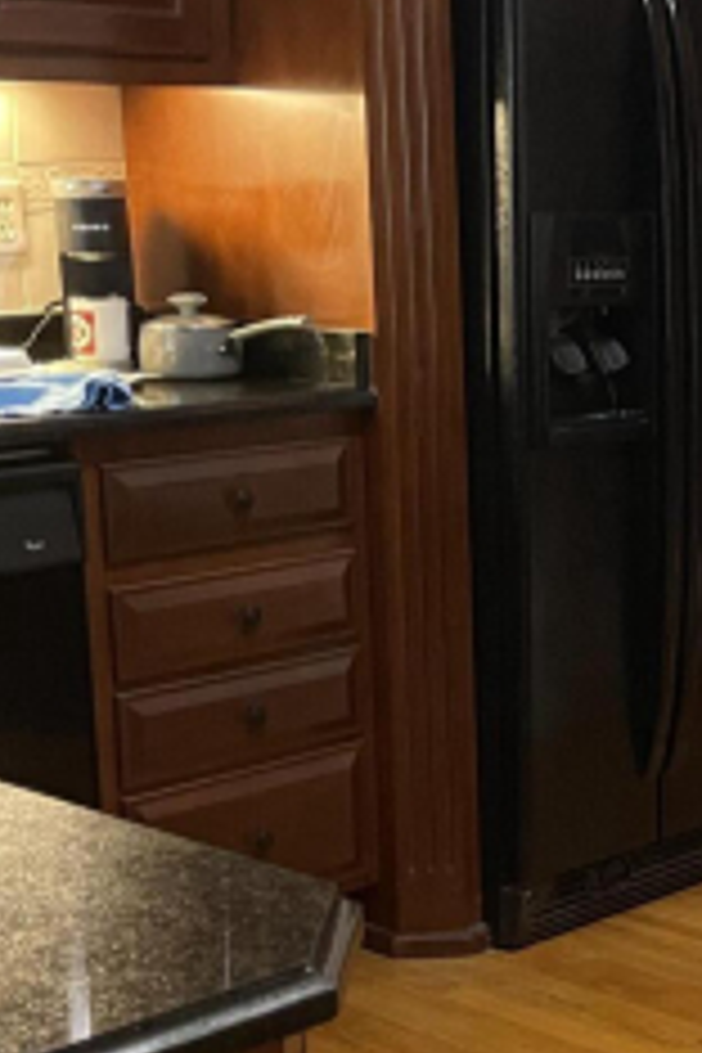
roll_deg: -0.7
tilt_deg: -12.5
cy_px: 614
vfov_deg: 27.3
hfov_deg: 17.0
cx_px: 999
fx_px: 2164
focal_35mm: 74
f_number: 1.6
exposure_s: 1/40
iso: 500
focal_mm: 5.1
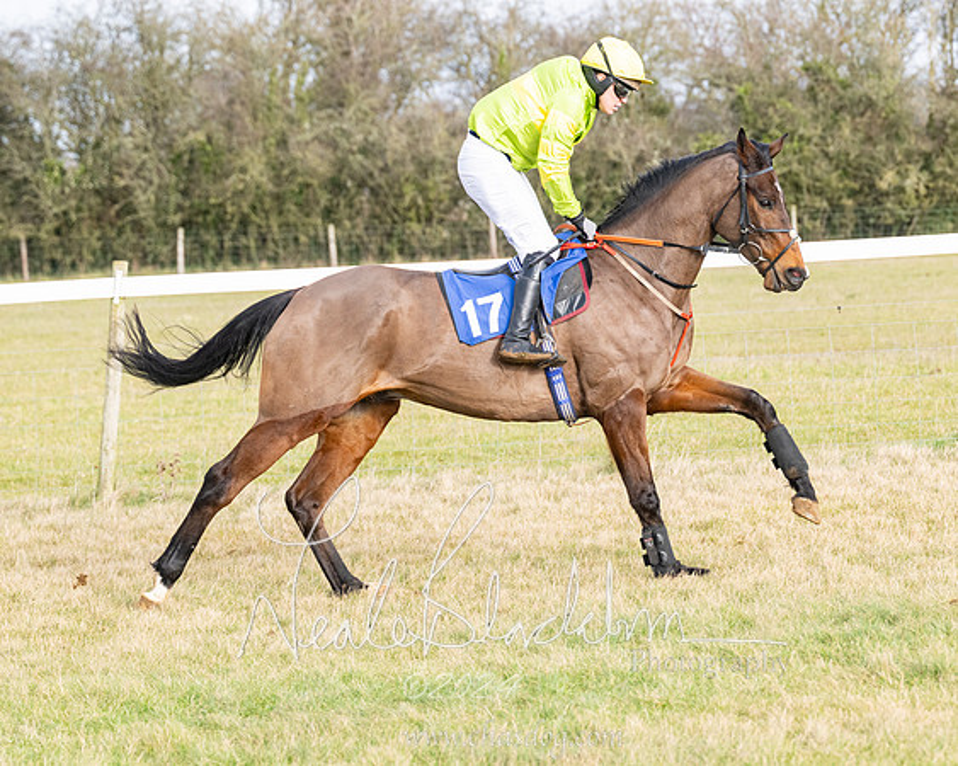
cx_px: 515
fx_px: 4824
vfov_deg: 9.1
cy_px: 429
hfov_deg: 11.3
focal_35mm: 170
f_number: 5
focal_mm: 135
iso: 800
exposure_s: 1/1600
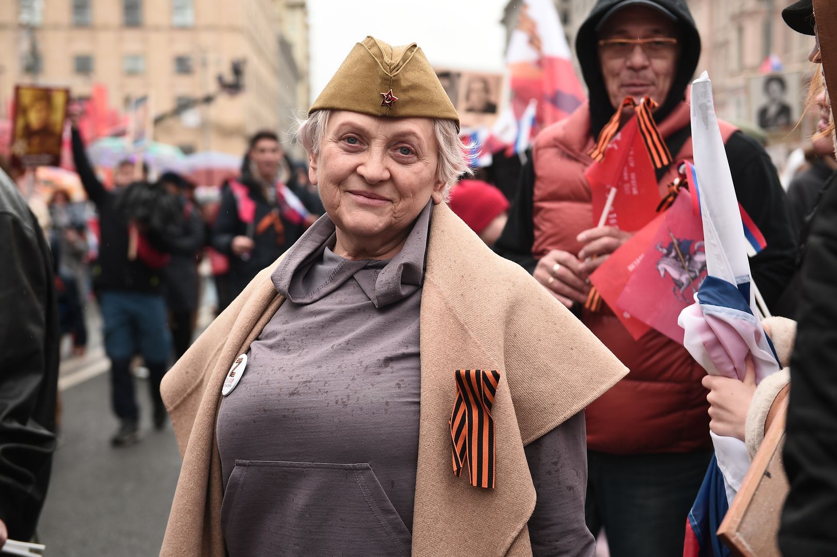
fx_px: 1301
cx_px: 418
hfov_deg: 35.7
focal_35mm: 56
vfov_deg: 24.2
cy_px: 278
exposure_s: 1/640
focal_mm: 56
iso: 320
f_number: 5
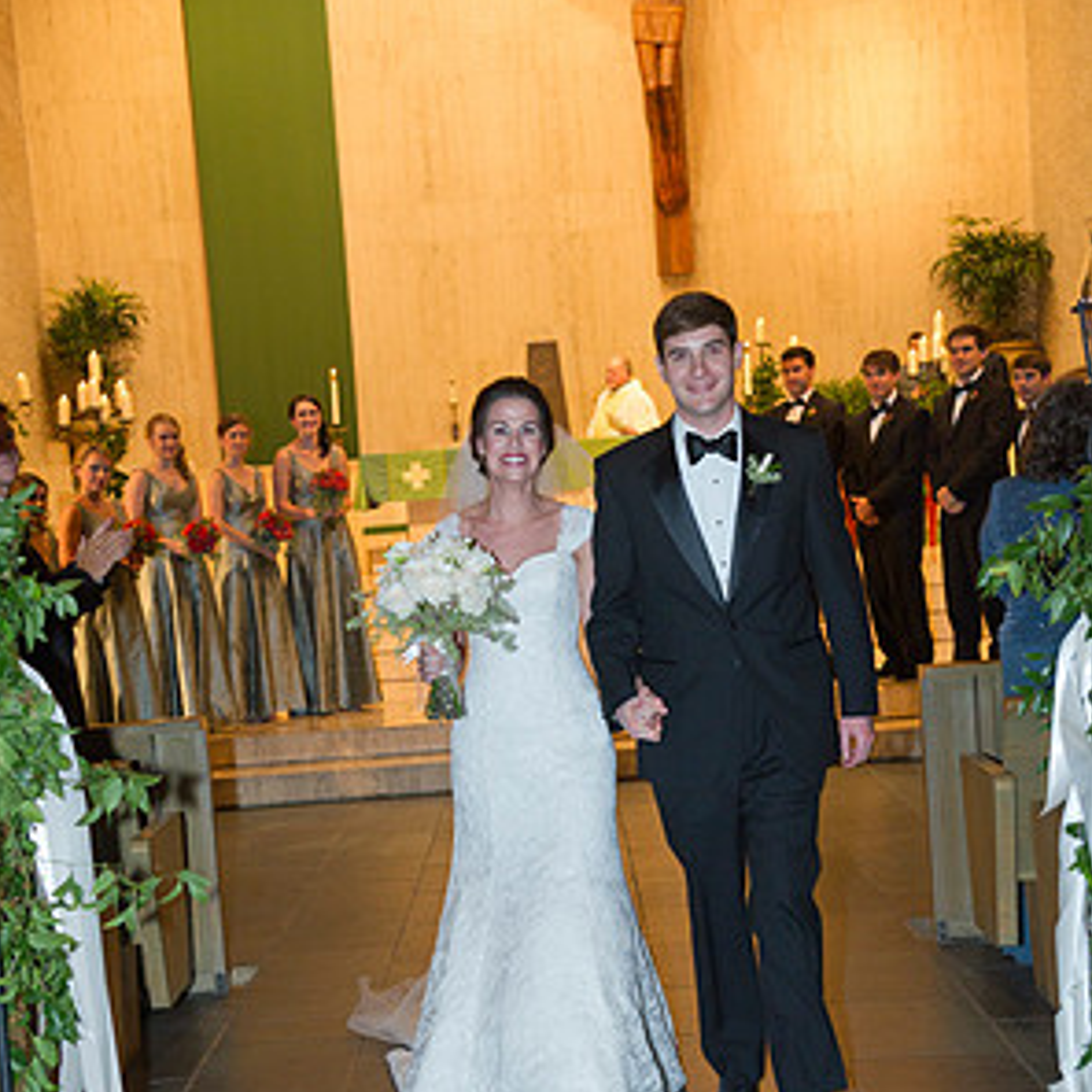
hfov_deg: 27.7
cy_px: 694
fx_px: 2213
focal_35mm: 62
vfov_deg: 27.6
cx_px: 544
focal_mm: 48
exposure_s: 1/80
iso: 1600
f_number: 5
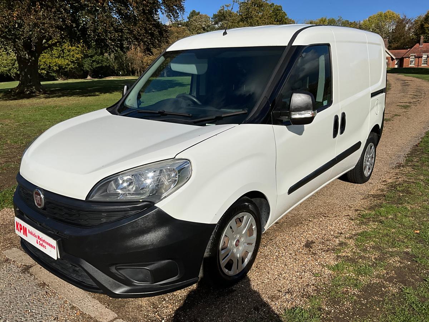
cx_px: 214
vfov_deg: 48.2
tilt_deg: -11.9
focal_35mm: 29
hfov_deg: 61.7
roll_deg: -0.6
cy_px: 161
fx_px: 359
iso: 25
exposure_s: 1/5263
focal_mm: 3
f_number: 1.8
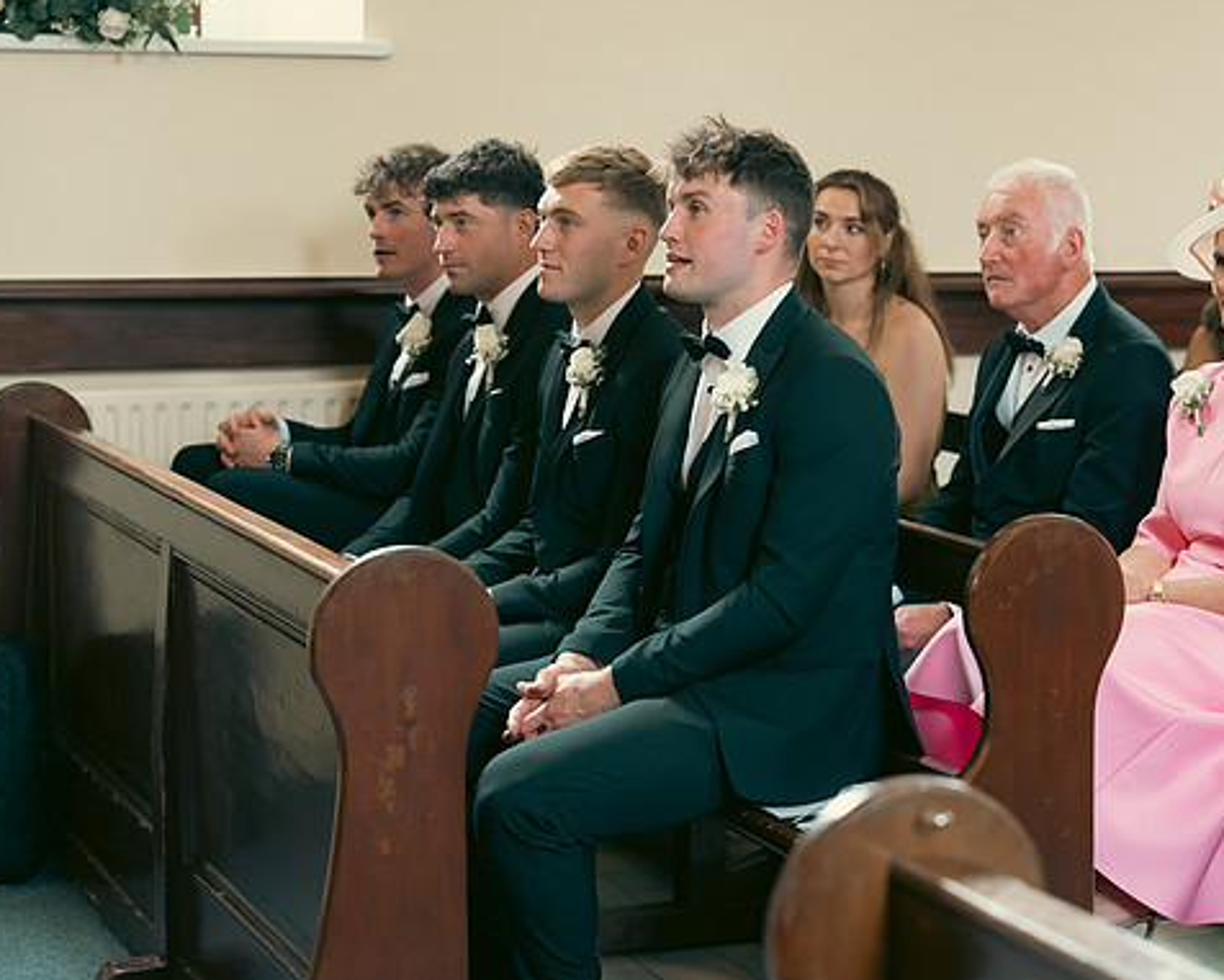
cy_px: 487
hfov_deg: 23.8
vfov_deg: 19.2
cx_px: 710
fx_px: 2899
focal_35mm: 80
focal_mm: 70
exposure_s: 1/200
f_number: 3.5
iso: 2500
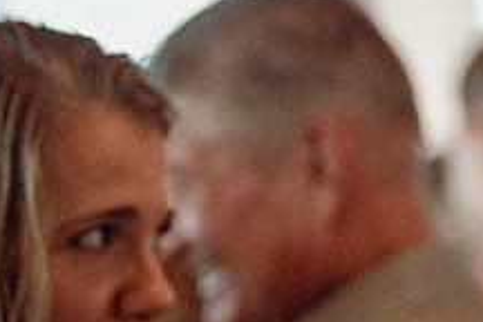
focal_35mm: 345
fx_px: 4628
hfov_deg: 5.9
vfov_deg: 4.0
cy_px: 276
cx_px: 603
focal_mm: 102
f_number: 3.2
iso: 6400
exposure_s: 1/250
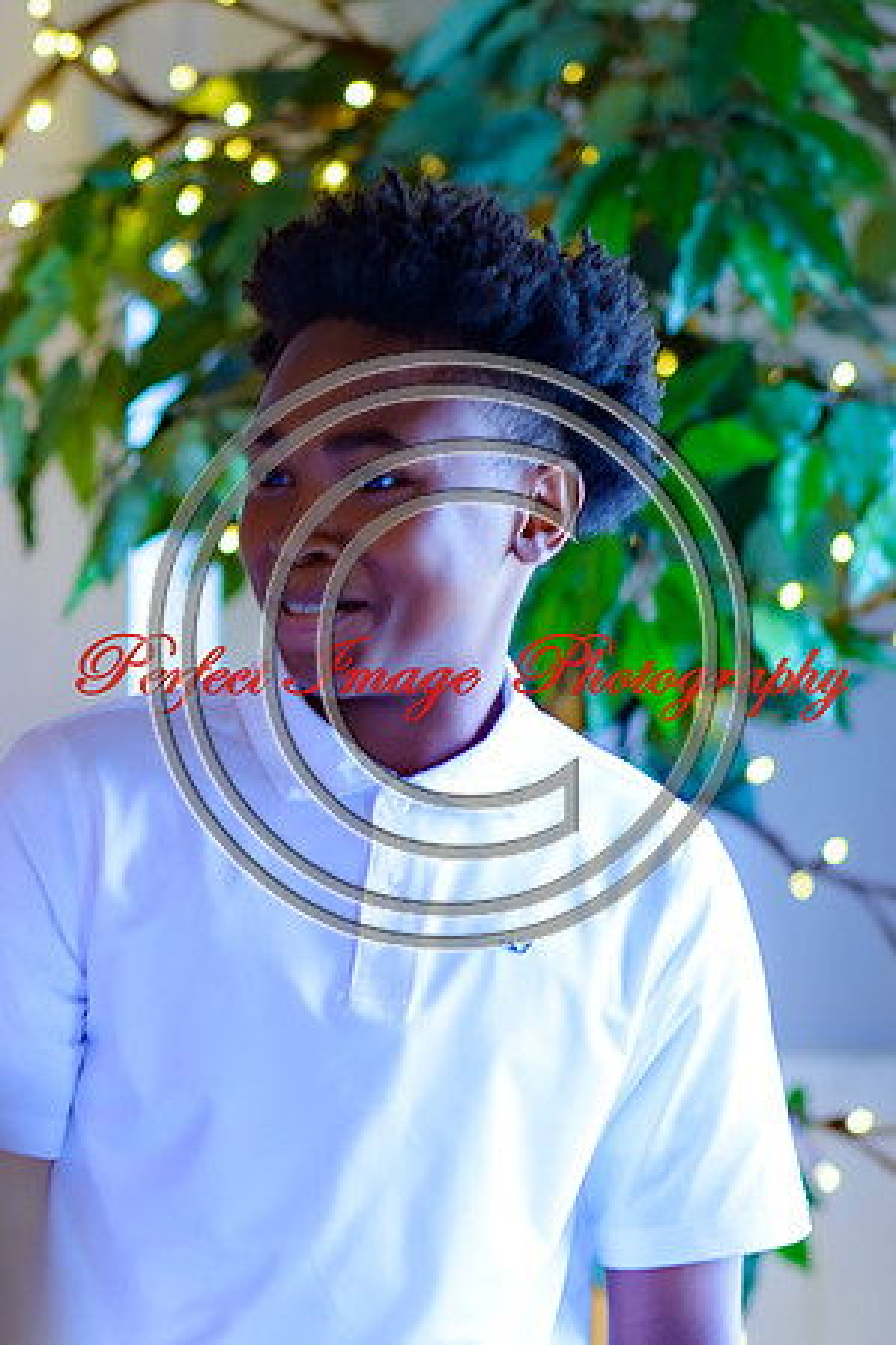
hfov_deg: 5.4
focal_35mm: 255
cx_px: -157
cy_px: 745
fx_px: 9536
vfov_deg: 8.1
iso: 100
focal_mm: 105
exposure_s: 1/125
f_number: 1.8
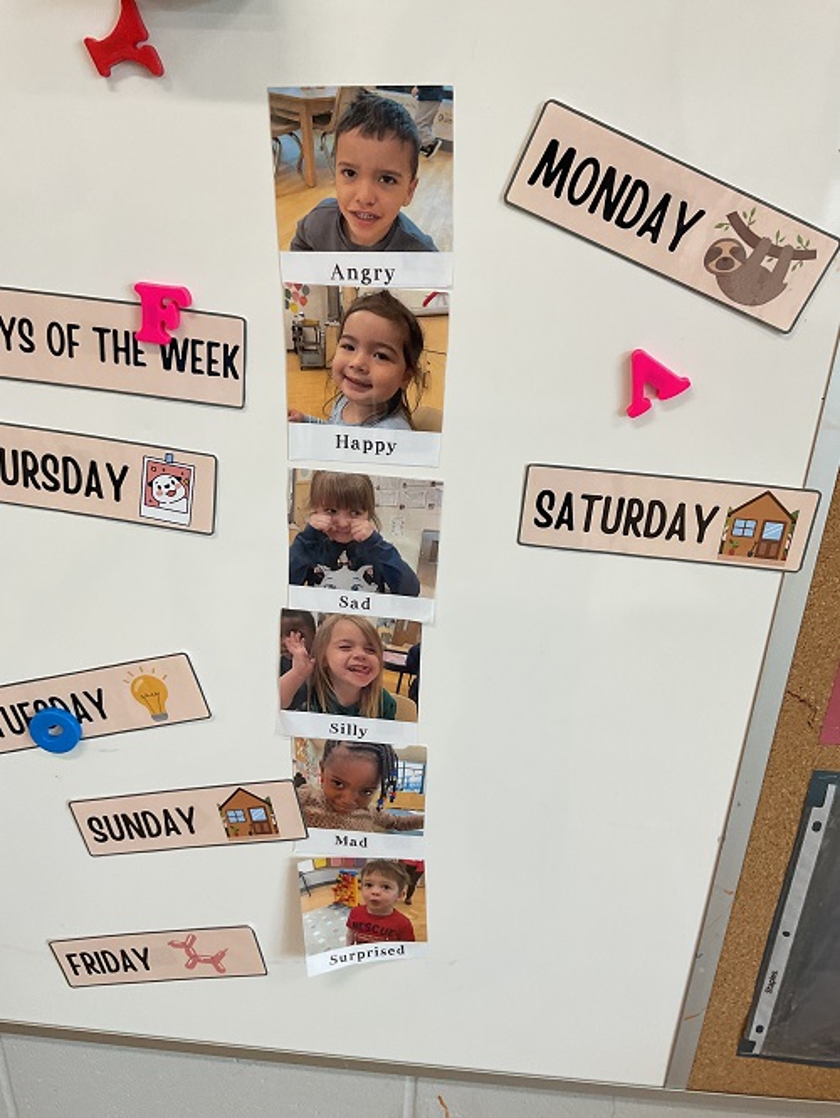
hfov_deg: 48.3
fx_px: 938
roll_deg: -2.8
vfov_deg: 61.6
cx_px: 420
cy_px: 559
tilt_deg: -25.5
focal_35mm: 29
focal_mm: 3
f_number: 1.8
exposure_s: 1/60
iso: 64
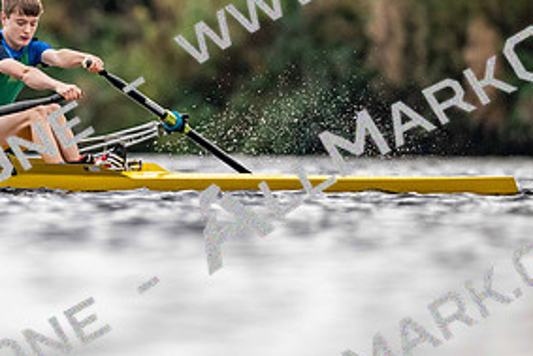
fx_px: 18234
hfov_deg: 1.7
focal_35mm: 1231
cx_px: 38
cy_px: 95
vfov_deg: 1.1
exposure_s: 1/2500
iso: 2000
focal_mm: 600
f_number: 4
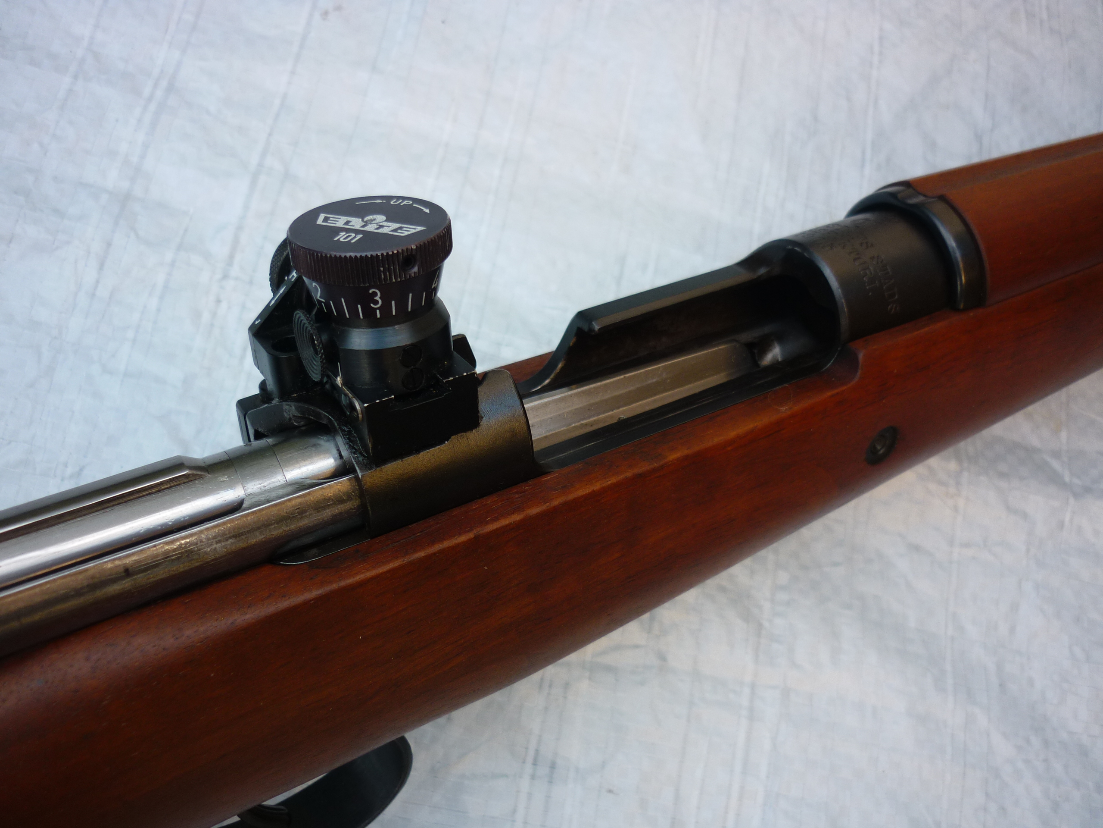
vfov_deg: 42.9
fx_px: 1052
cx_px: 552
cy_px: 414
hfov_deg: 55.4
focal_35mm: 33
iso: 80
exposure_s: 1/80
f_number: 2.8
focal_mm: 5.5
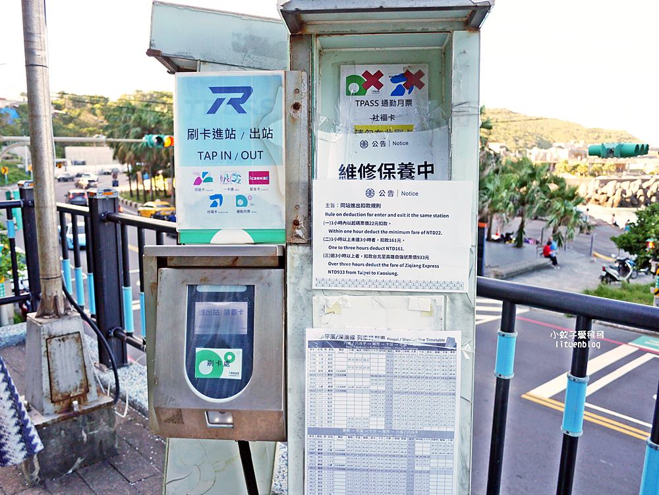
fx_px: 533
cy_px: 248
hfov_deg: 63.4
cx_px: 330
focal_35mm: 28
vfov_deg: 49.8
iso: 200
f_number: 2.8
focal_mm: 14
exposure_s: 1/500
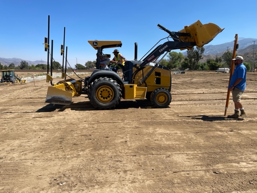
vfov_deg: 53.1
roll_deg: +0.2
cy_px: 96
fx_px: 193
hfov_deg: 67.3
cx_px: 128
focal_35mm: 26
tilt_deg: -5.6
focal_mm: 5.1
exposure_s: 1/3788
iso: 32
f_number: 1.6
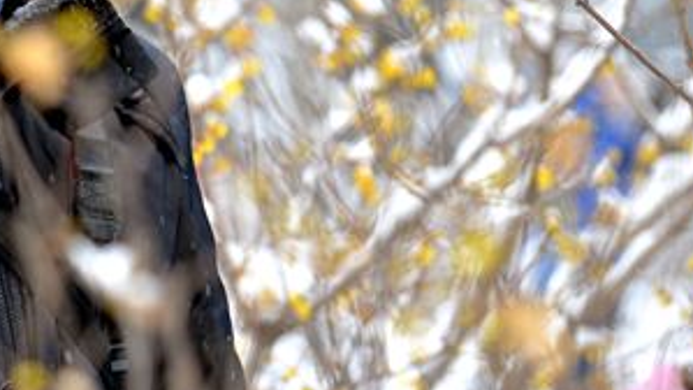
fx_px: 6816
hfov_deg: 5.8
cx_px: -291
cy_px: -103
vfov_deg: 3.3
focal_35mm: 371
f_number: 3.5
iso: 125
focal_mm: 120
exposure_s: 1/160
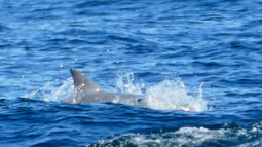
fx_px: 2999
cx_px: 188
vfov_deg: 2.8
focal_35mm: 432
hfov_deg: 5.0
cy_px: 83
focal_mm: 63.88
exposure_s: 1/640
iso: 125
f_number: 4
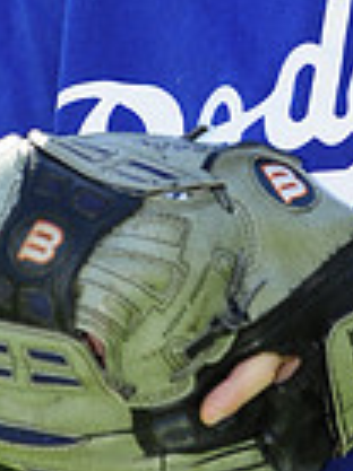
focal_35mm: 902
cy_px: -169
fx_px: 12283
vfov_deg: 2.2
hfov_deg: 1.6
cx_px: 348
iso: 200
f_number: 4
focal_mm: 150
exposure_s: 1/640
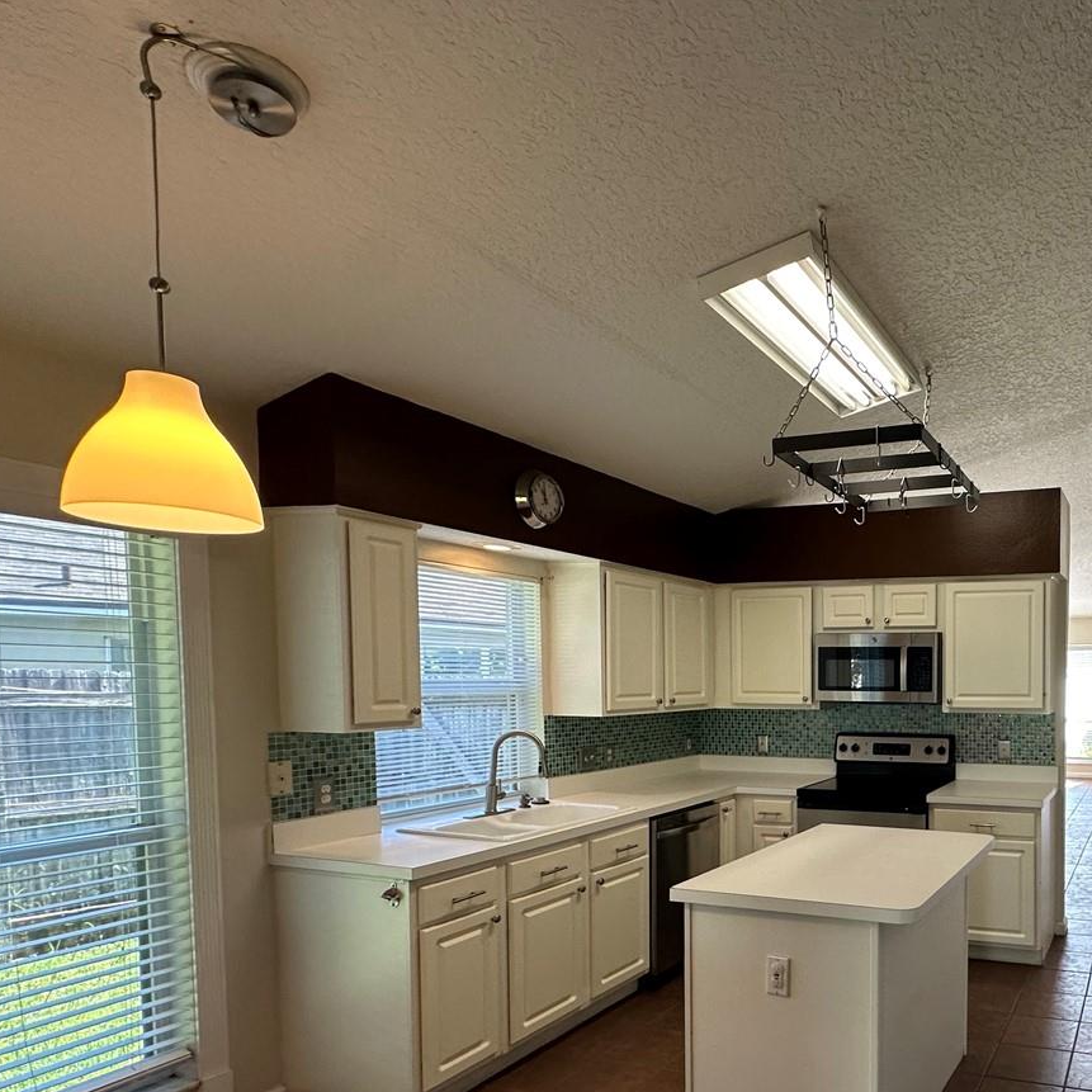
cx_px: 920
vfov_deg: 65.7
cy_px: 717
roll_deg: -0.1
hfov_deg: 60.1
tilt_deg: -2.4
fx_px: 821
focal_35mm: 23
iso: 160
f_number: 2.2
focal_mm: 2.22
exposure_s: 1/120
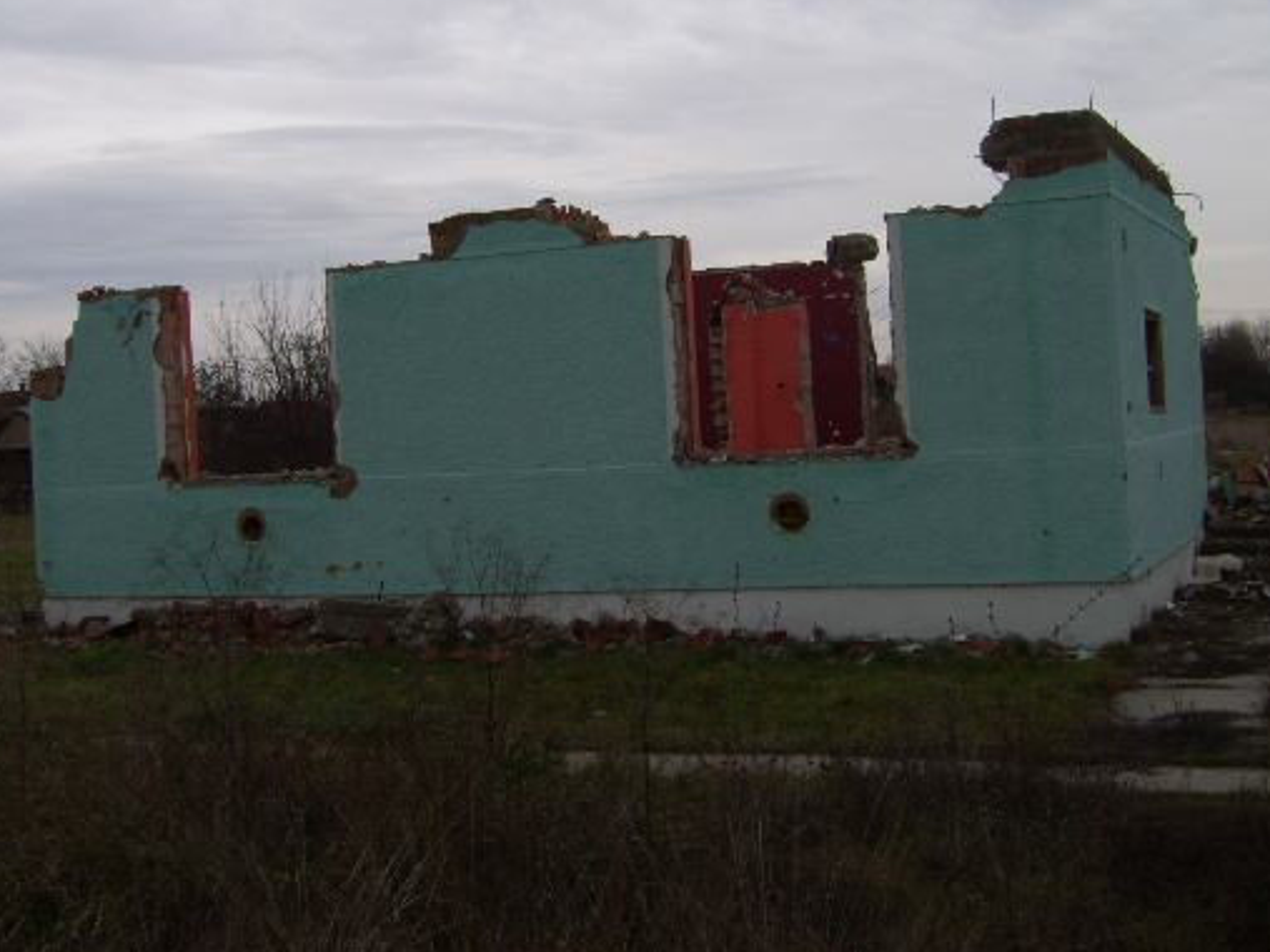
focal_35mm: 48
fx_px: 1761
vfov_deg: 30.1
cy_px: 361
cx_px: 586
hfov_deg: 39.6
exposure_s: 1/500
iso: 100
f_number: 6.4
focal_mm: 7.8
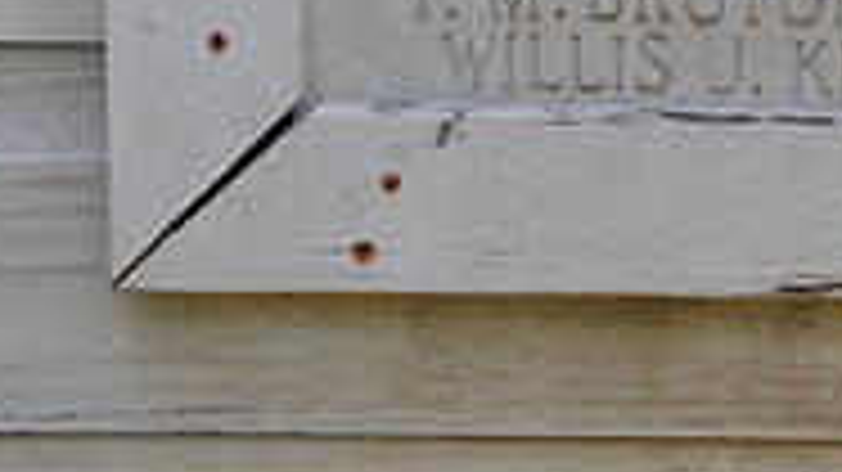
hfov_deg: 5.4
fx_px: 8904
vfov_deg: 3.0
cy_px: -317
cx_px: 914
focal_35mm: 399
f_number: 5.6
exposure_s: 1/500
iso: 200
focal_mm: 82
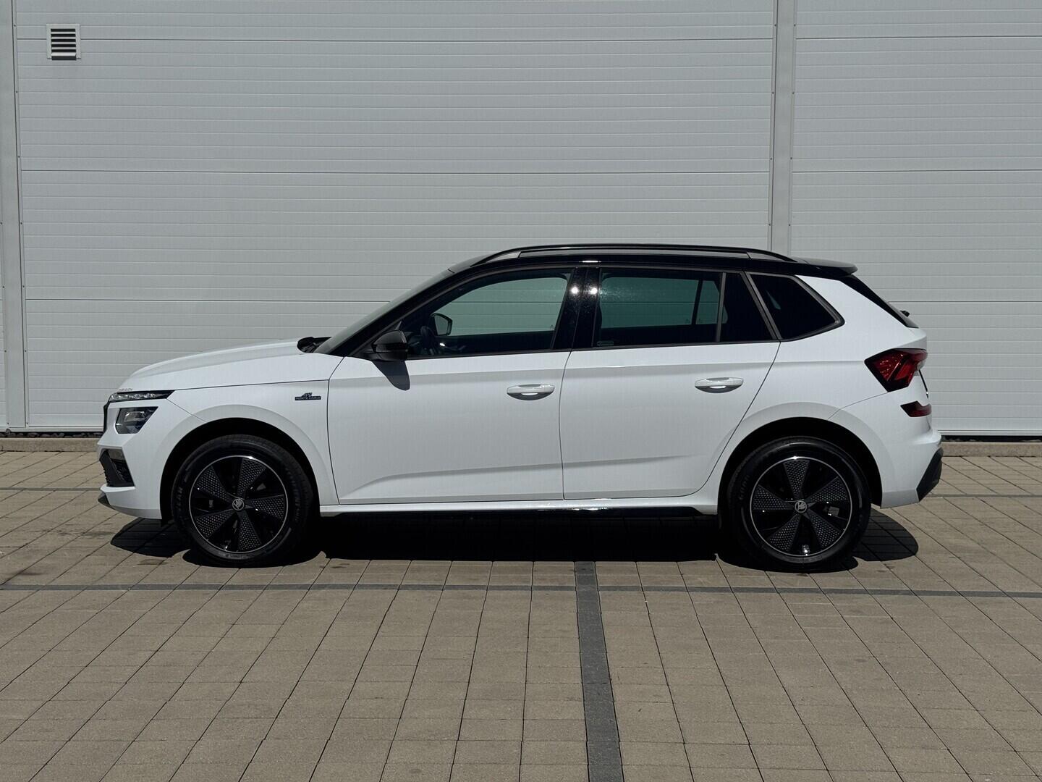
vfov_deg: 30.3
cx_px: 521
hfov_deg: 39.7
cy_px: 391
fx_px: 1445
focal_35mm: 48
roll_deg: -0.7
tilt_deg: -4.8
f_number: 1.78
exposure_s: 1/15385
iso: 64
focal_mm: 6.76
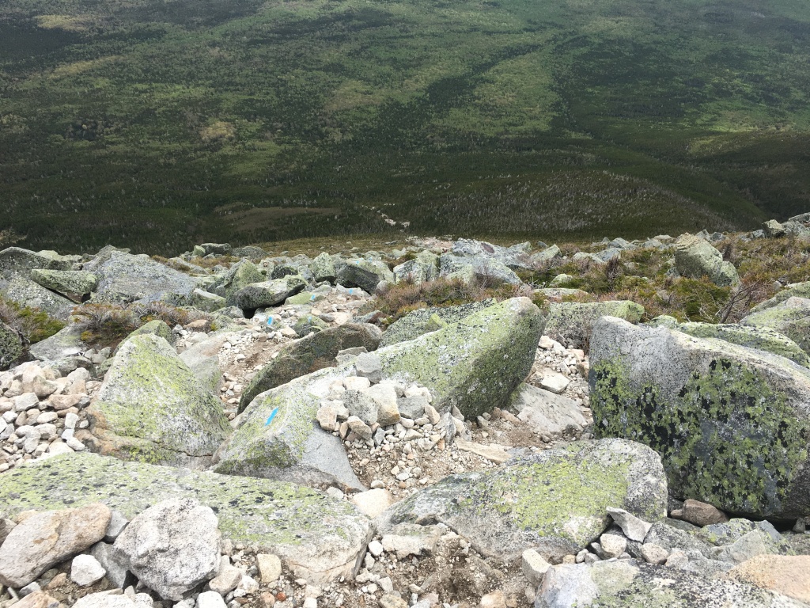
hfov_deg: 61.7
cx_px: 405
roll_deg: +0.0
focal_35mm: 29
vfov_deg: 48.2
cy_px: 304
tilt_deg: -38.9
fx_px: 679
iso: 25
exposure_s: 1/845
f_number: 2.2
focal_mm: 4.15
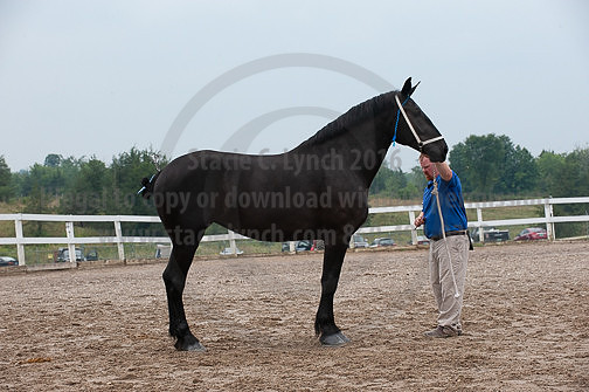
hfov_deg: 16.4
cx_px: 294
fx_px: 2043
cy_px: 196
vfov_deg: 10.9
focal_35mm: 125
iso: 1100
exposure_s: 1/1250
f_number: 5.6
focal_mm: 125
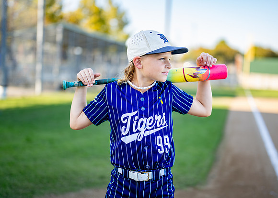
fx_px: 452
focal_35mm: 57
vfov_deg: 24.8
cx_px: 144
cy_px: 100
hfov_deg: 34.2
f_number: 1.2
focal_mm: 50
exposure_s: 1/1250
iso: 100
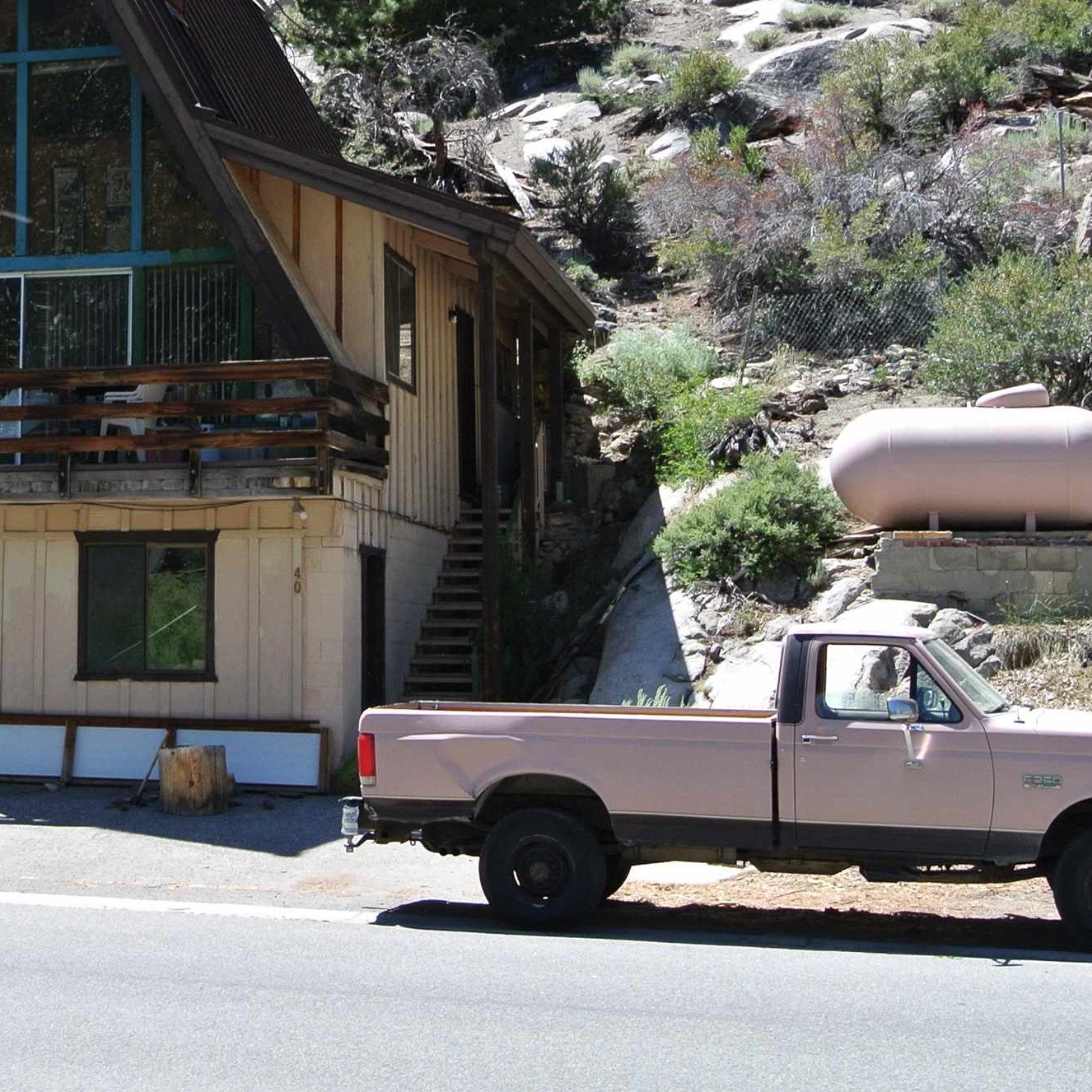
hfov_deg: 24.3
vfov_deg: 24.7
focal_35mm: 69
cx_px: 116
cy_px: 270
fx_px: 2463
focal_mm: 13
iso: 100
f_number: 5.6
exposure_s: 1/250
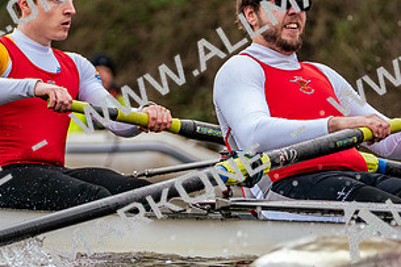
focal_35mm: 550
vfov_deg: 2.5
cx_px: 231
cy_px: 139
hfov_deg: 3.8
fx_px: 6123
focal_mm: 289
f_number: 6.3
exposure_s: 1/2000
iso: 1600
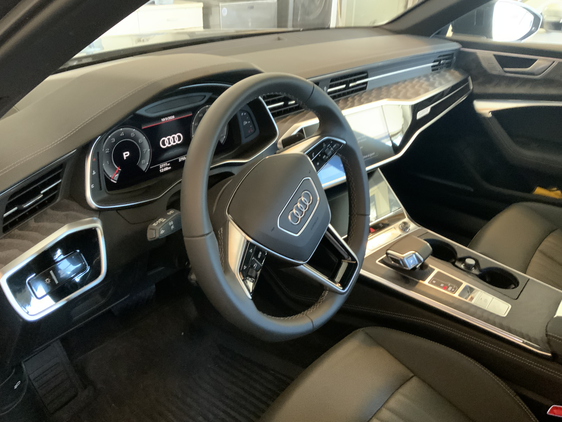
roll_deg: -1.6
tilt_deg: -28.7
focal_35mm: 29
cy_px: 211
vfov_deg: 48.2
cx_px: 281
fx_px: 471
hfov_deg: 61.7
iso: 320
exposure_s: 1/30
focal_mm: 3
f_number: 1.8
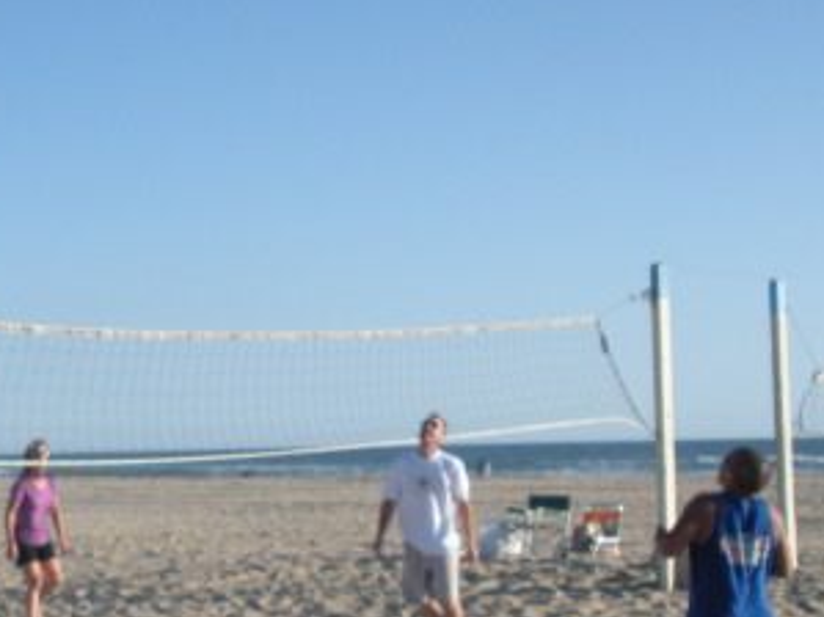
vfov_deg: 19.1
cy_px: 331
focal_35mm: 77
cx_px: 226
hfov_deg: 25.1
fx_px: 1832
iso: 64
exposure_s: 1/546
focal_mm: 6.3
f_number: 3.5
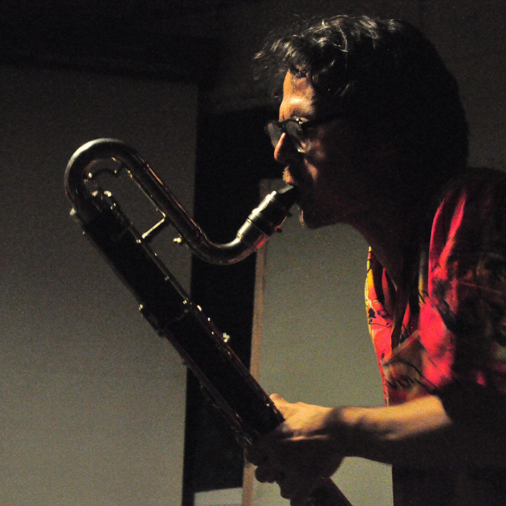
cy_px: 253
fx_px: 1654
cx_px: 330
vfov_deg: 17.4
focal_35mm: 100
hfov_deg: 17.4
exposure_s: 1/60
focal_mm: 52
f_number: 5.6
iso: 6400
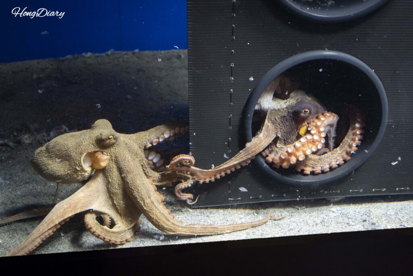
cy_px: 138
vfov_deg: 32.6
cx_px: 206
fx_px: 470
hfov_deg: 47.4
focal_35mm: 41
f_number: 5.6
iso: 8000
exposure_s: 1/160
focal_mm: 41
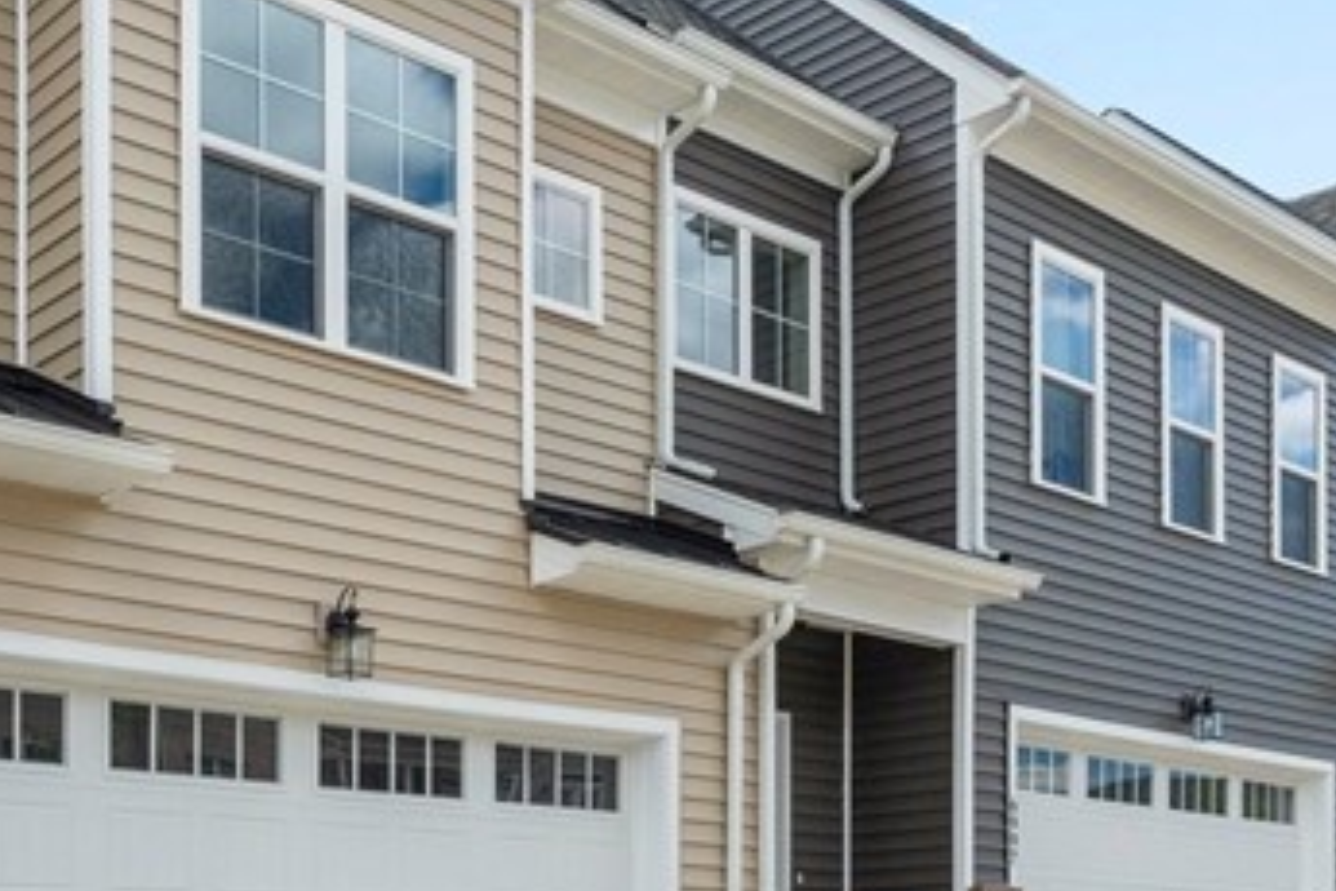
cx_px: 221
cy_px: 579
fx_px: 1633
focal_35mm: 44
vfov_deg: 30.3
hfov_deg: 42.0
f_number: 7.1
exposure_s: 1/2000
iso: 1000
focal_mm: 14
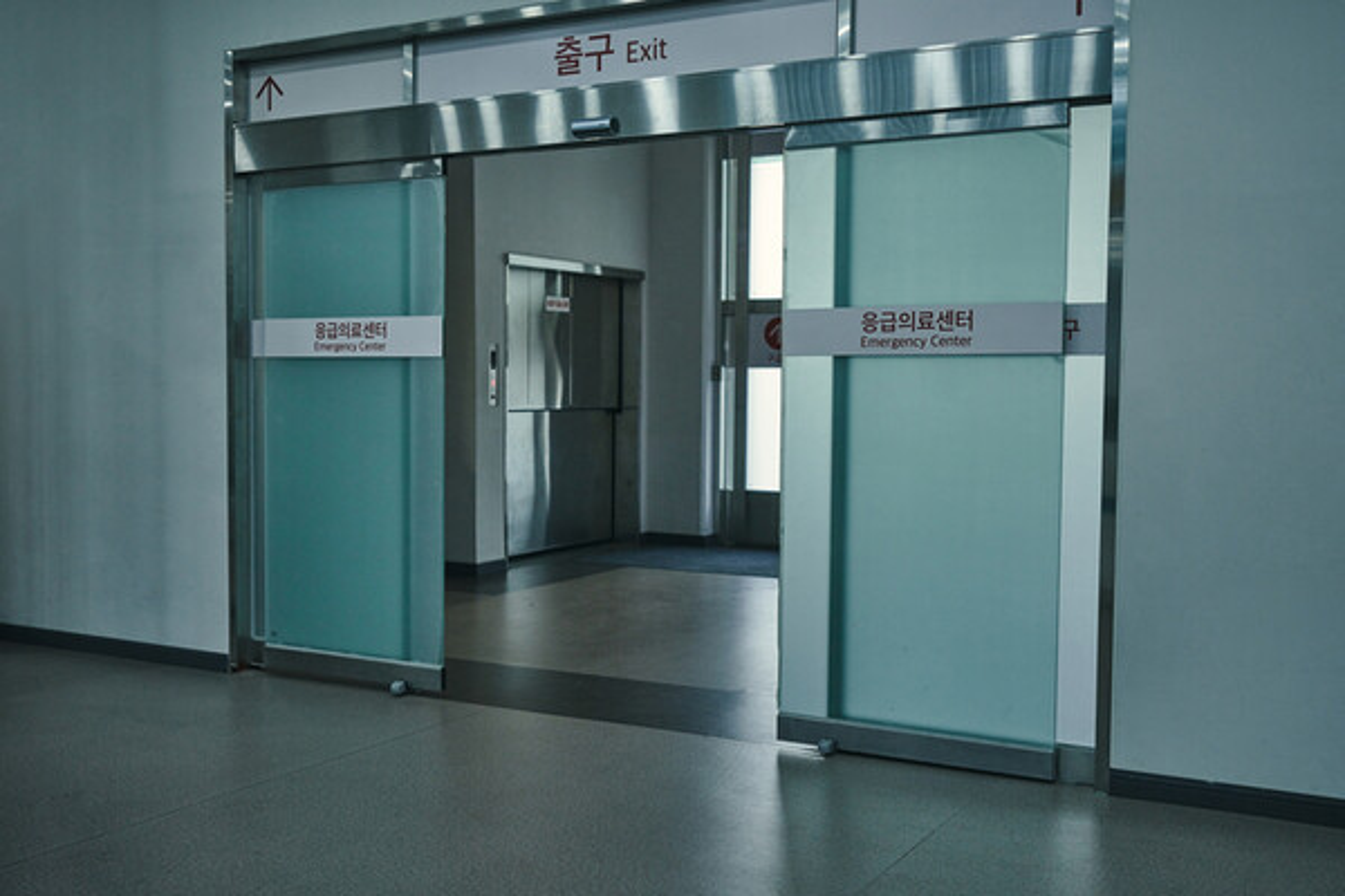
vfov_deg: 37.9
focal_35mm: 35
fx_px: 1308
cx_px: 672
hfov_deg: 54.4
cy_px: 448
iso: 640
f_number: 2.8
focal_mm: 35
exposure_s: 1/400
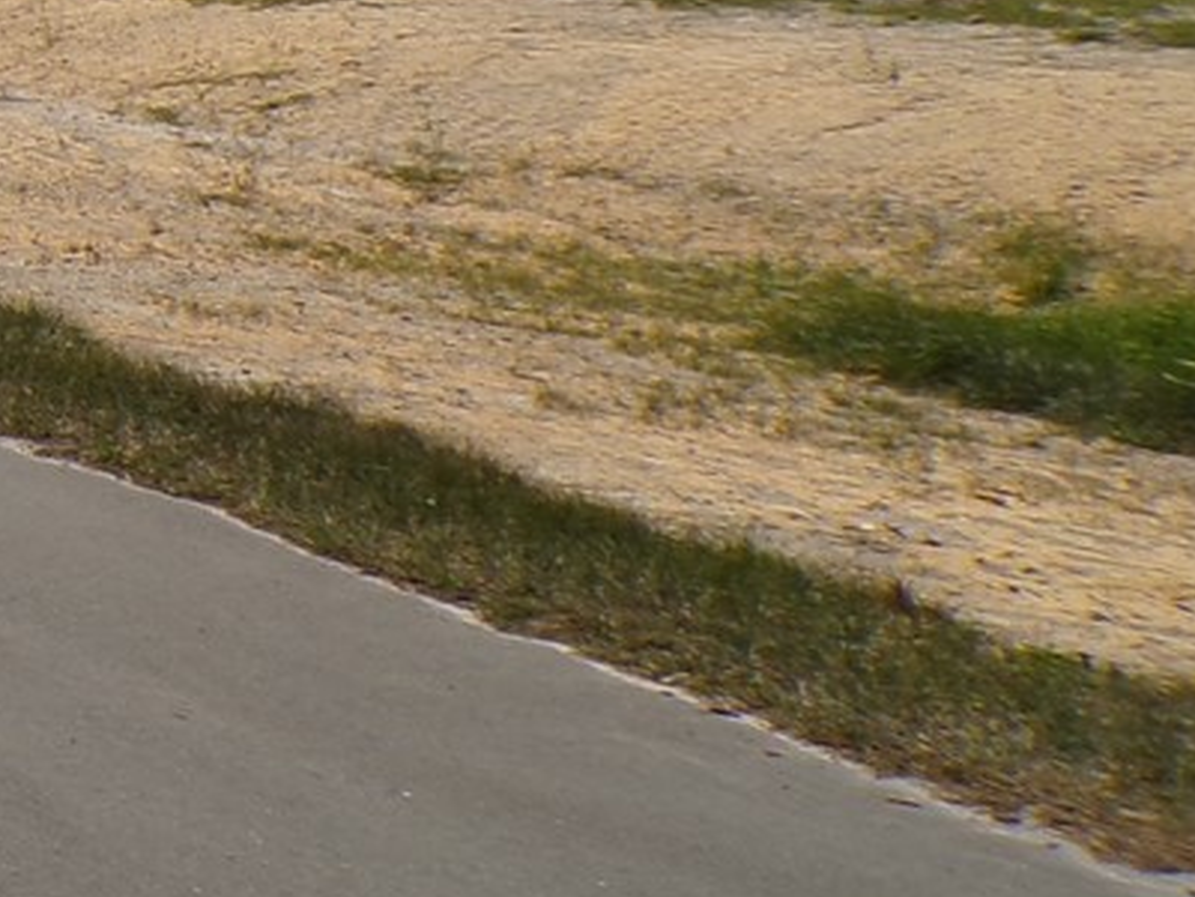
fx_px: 3314
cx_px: -1165
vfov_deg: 15.0
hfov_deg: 16.1
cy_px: -117
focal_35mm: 96
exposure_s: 1/900
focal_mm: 4.3
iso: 100
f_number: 5.8
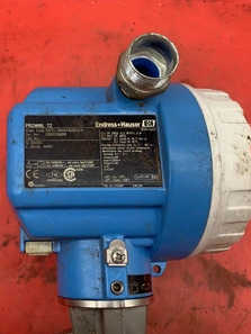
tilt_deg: -80.8
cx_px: 45
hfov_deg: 38.9
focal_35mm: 35
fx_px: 338
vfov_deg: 52.6
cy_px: 168
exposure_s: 1/121
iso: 80
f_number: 1.8
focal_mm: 4.25
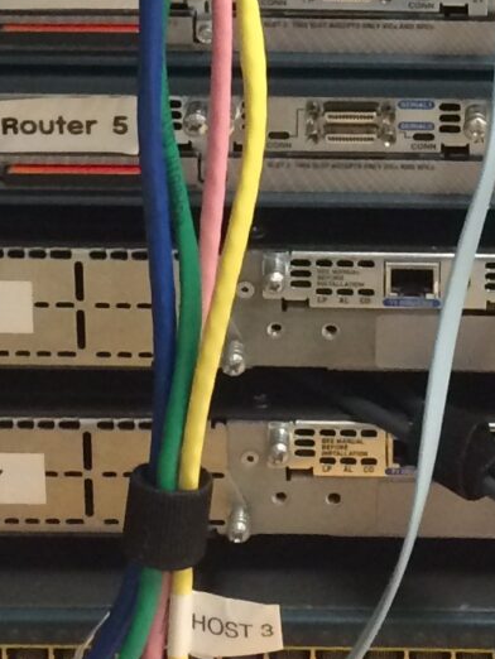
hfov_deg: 10.1
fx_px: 2800
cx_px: 404
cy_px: -537
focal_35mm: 147
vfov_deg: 12.3
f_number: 2.2
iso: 125
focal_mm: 4.12
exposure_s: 1/30
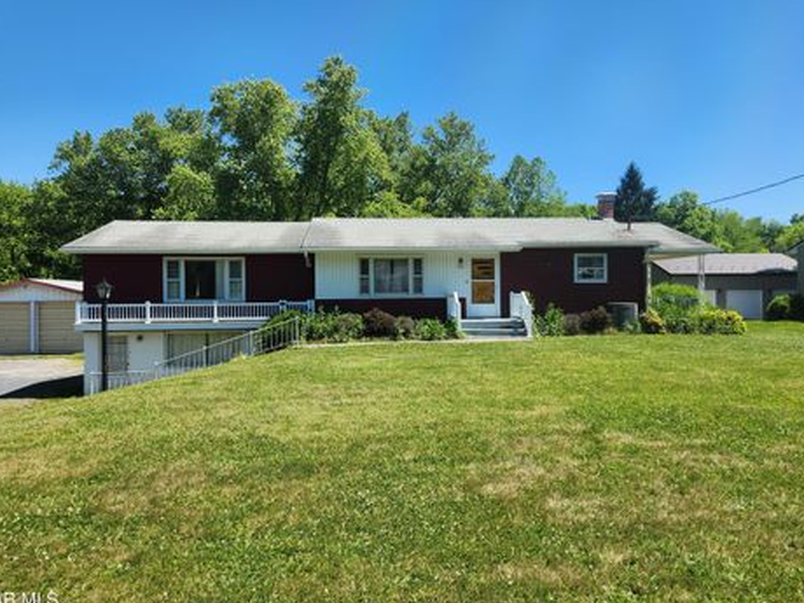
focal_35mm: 25
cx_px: 400
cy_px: 302
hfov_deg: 69.4
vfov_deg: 54.9
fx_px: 581
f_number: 1.8
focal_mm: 5.4
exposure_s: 1/1173
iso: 20
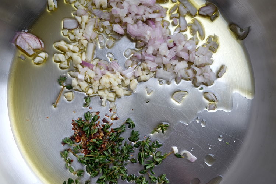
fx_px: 345
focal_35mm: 45
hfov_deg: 43.6
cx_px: 138
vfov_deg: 29.9
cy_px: 92
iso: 125
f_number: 2.8
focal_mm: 30
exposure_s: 1/56
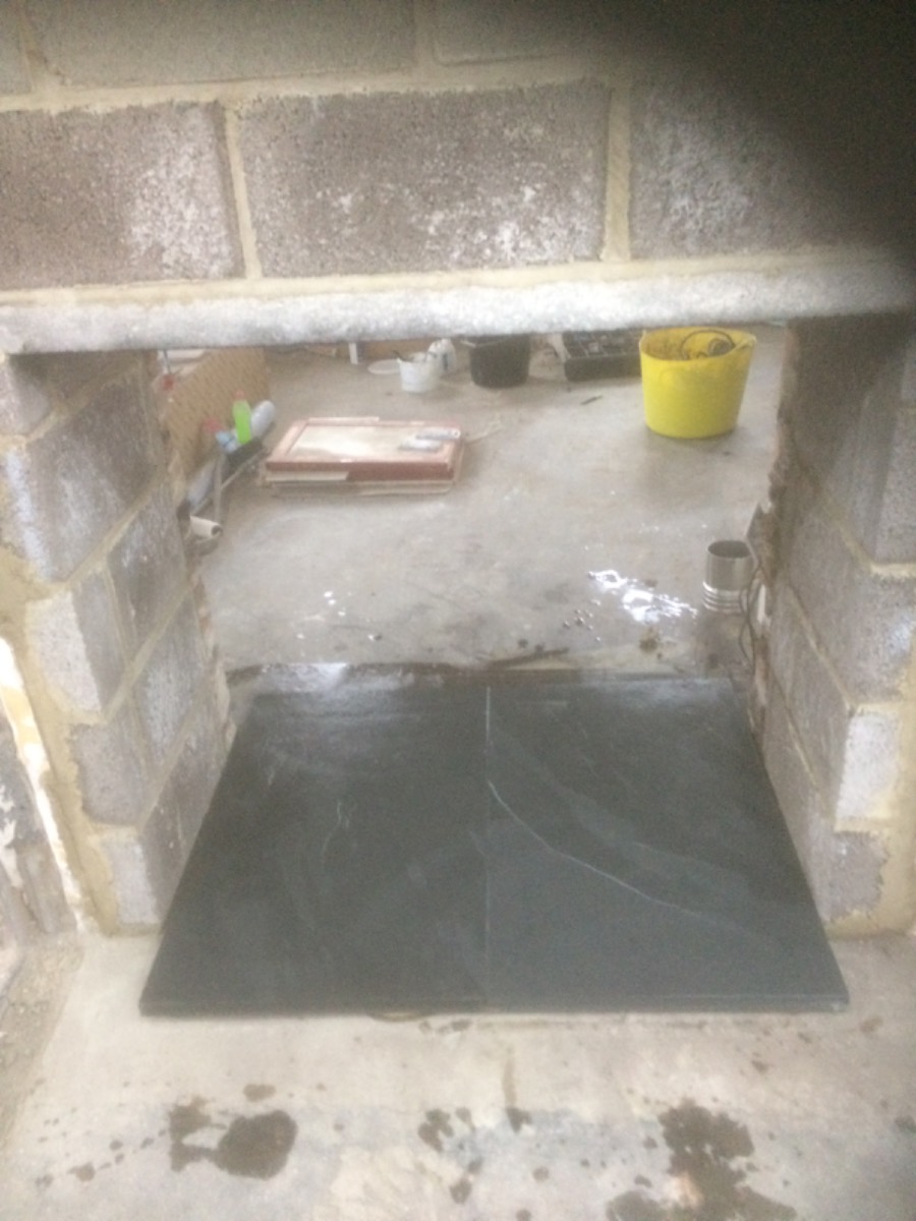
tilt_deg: -30.9
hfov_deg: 48.2
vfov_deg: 61.7
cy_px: 610
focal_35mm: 29
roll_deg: +0.4
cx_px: 458
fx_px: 1023
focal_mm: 4.15
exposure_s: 1/20
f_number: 2.2
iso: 250
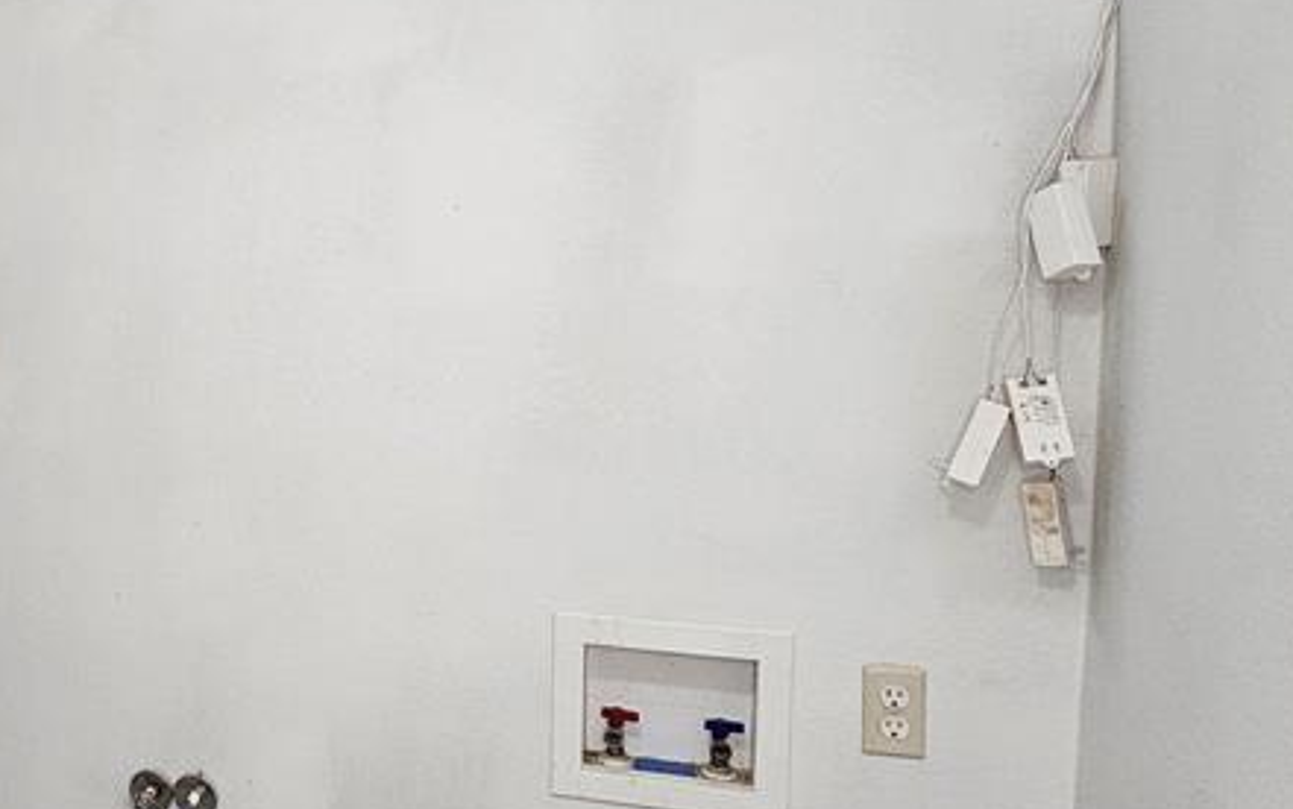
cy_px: 381
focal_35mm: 32
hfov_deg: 54.3
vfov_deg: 39.4
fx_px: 1128
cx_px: 205
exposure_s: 1/60
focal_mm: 2.2
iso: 400
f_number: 2.2
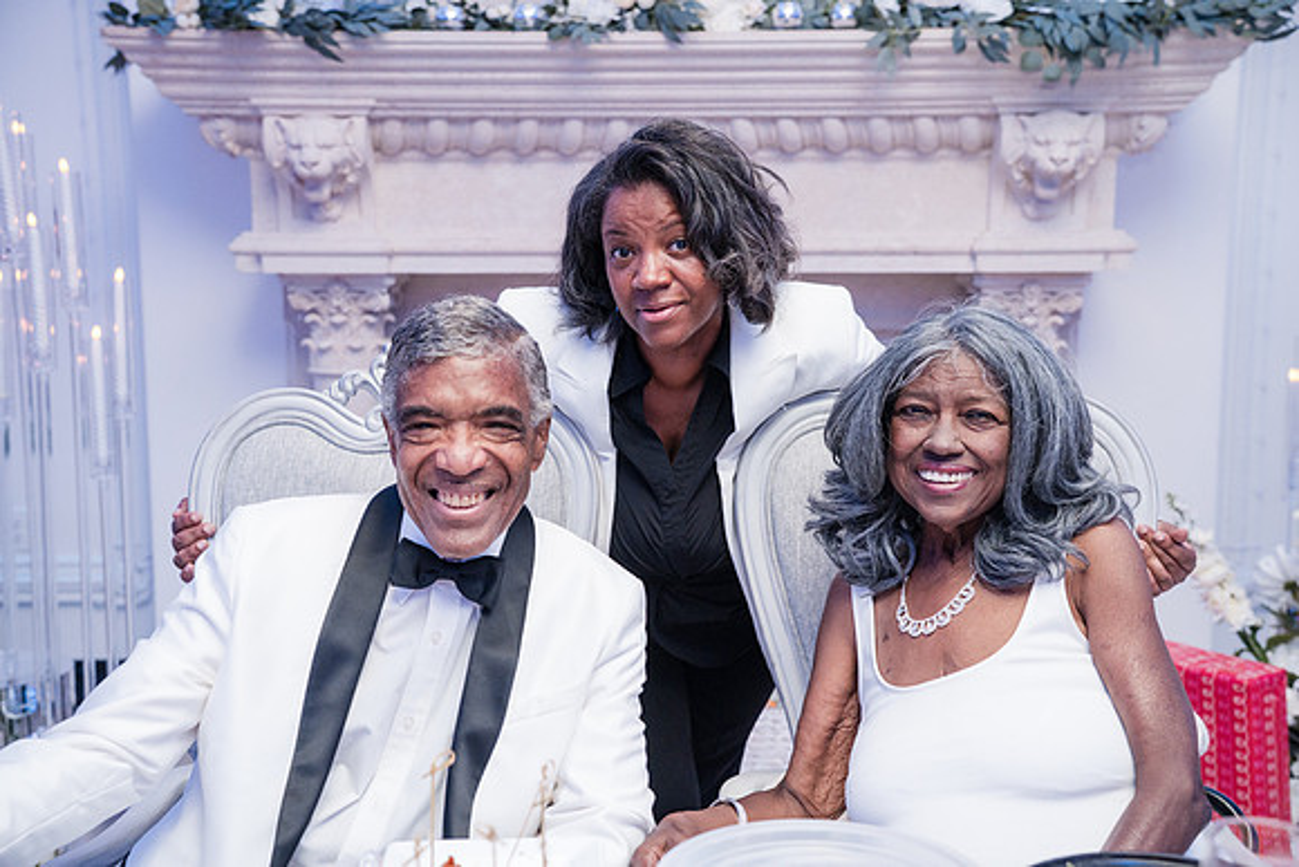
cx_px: 650
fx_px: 1660
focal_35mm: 46
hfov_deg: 42.7
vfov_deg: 29.3
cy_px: 434
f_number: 4
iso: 3200
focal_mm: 46
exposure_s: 1/250
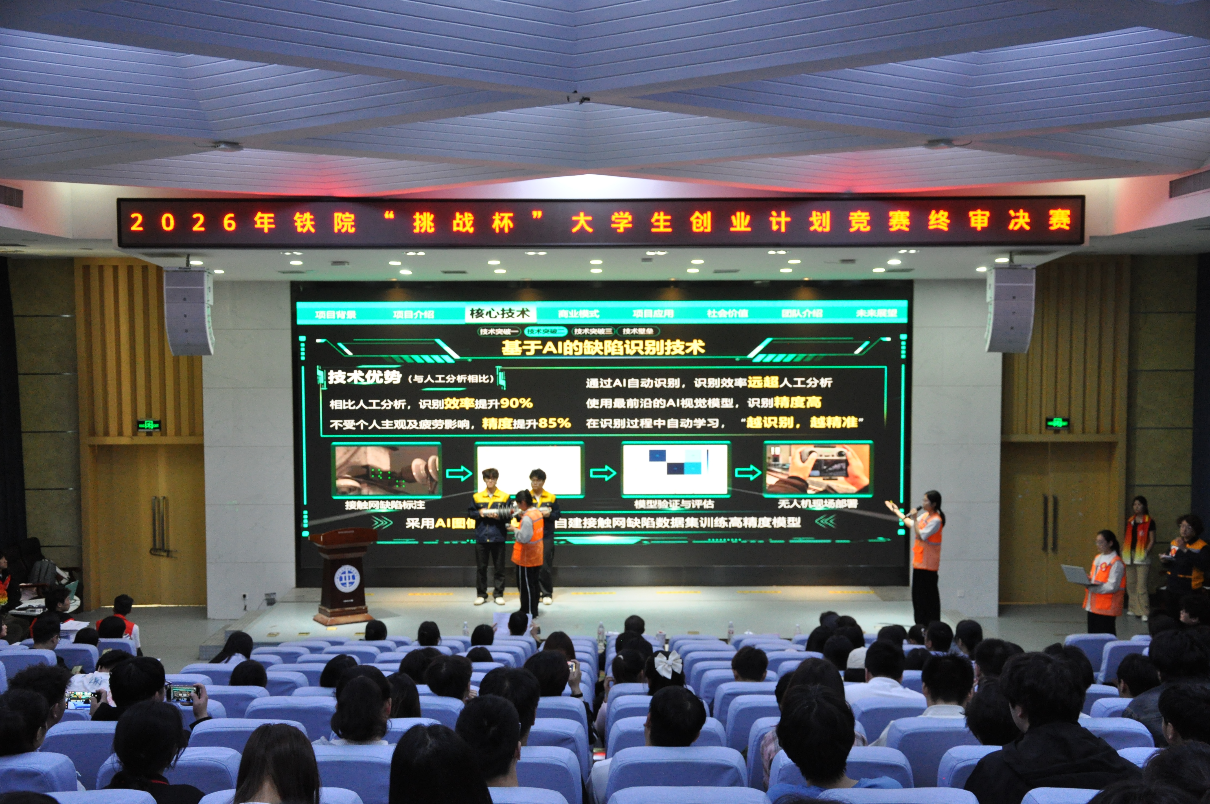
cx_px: 605
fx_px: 1410
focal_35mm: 42
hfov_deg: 46.4
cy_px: 402
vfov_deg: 31.8
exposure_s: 1/80
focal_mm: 28
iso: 1600
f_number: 4
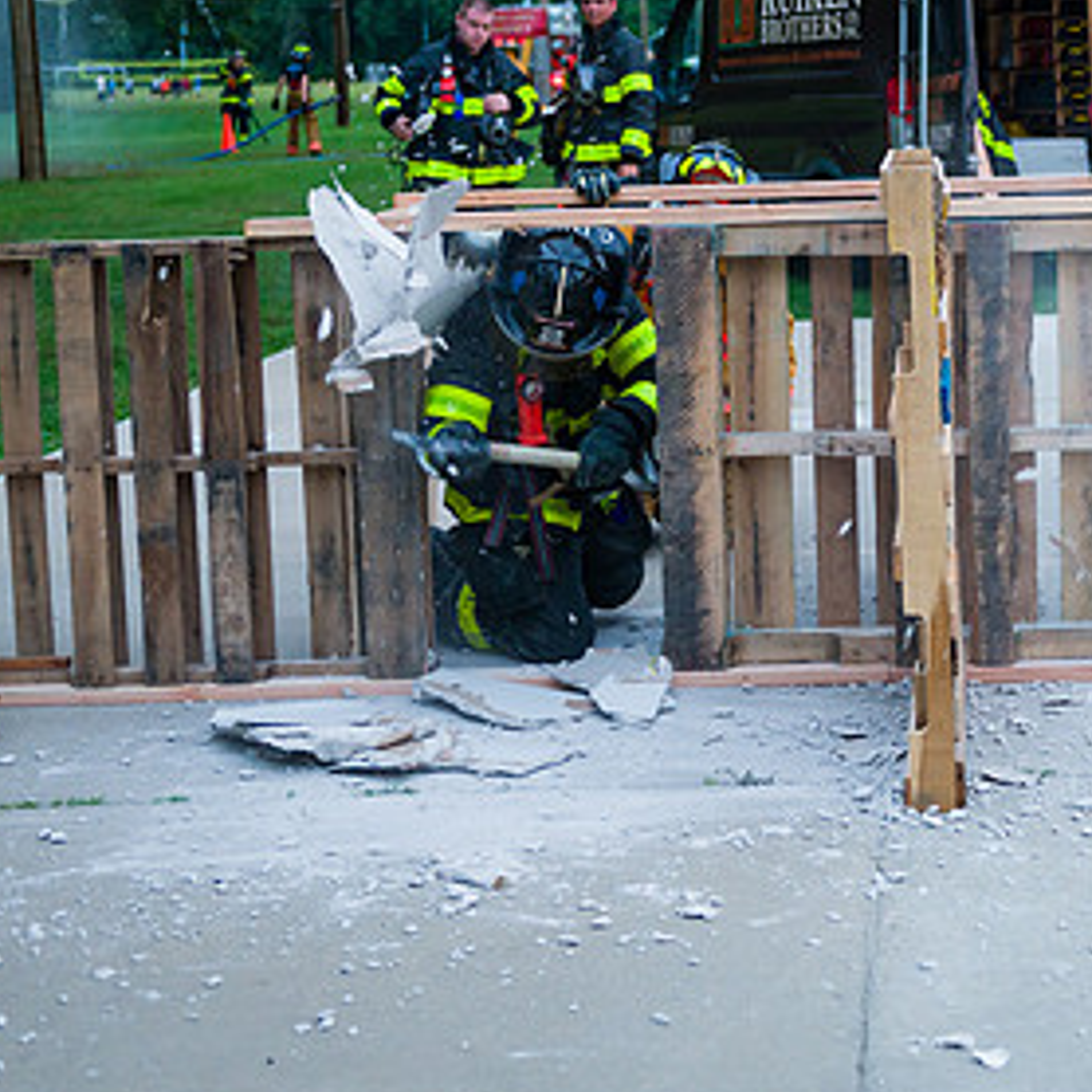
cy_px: 464
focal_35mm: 71
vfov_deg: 24.3
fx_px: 2534
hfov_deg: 23.7
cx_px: 955
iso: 1600
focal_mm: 40
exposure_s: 1/200
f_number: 3.2
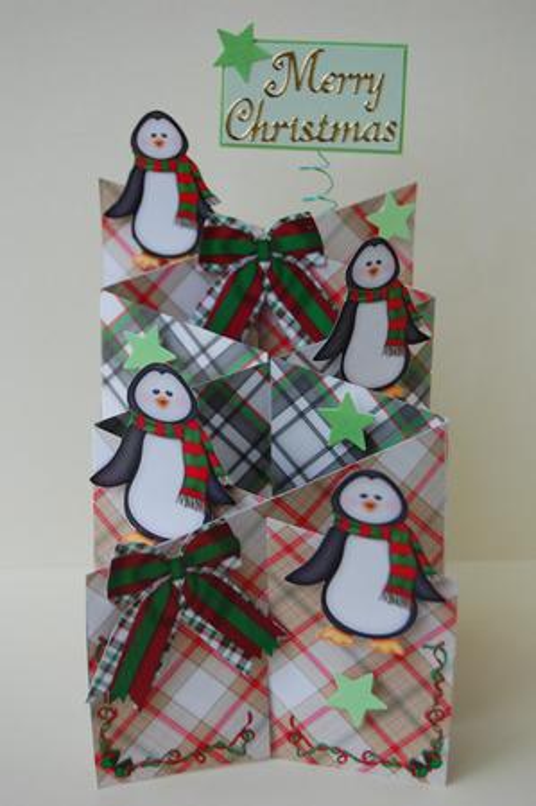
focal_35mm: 82
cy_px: 403
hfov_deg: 16.5
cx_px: 268
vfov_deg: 24.6
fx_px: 1844
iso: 200
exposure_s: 1/160
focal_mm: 55
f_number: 6.3
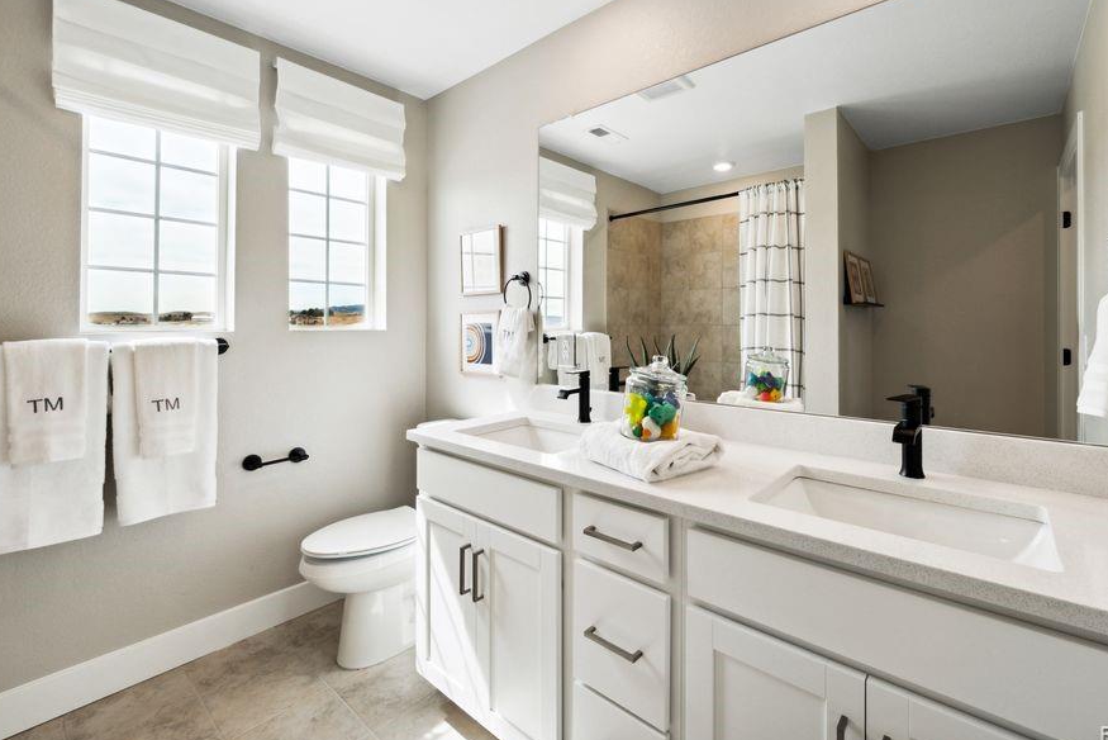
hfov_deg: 96.5
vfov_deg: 73.5
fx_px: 493
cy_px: 329
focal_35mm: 16
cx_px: 595
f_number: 10
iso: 500
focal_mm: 14
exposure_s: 1/100
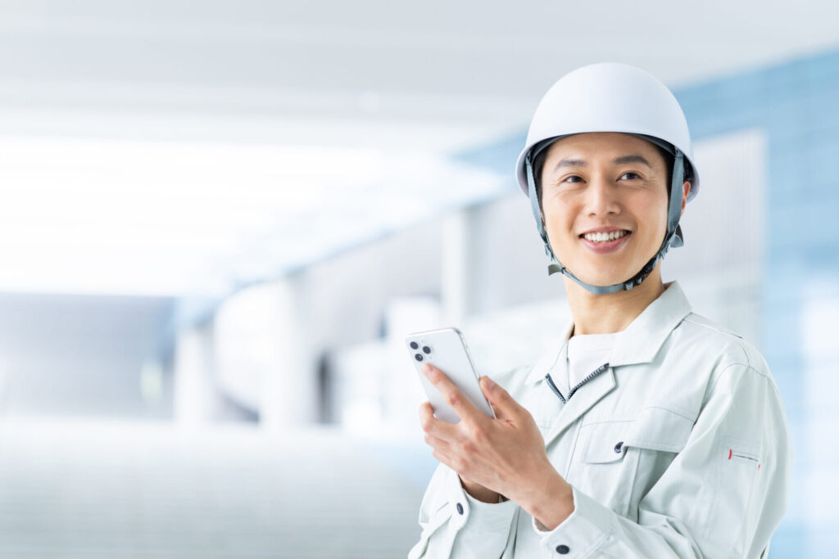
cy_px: 280
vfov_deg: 16.1
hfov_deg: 23.9
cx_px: 420
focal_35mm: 85
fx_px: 1981
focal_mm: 85
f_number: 2.8
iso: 400
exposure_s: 1/200
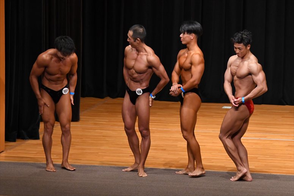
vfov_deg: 6.3
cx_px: 147
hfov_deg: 9.5
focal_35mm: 217
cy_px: 98
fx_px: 1771
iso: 5000
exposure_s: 1/400
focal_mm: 145
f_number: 5.6
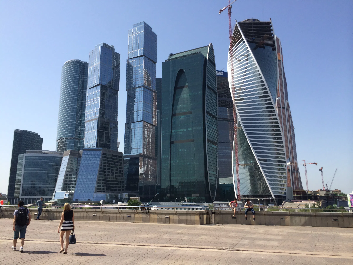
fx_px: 306
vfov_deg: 46.8
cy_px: 132
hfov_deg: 60.0
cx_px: 176
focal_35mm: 30
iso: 40
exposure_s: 1/2160
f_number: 2.2
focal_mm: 4.12
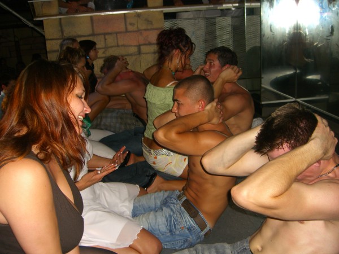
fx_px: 372
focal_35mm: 38
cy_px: 127
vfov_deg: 37.7
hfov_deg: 49.0
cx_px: 170
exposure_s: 1/60
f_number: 2.8
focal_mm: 7.9
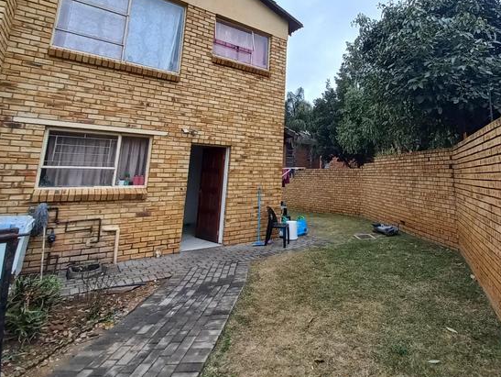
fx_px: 275
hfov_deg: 83.4
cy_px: 121
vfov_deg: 66.6
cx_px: 304
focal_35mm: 19
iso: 64
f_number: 2.2
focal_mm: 1.42
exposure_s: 1/100
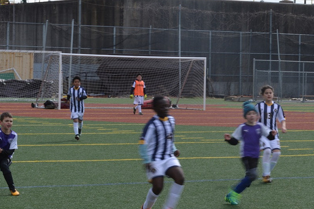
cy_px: 134
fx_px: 1404
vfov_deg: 8.5
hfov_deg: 12.7
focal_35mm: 161
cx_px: 264
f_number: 22
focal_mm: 70
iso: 180
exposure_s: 1/50
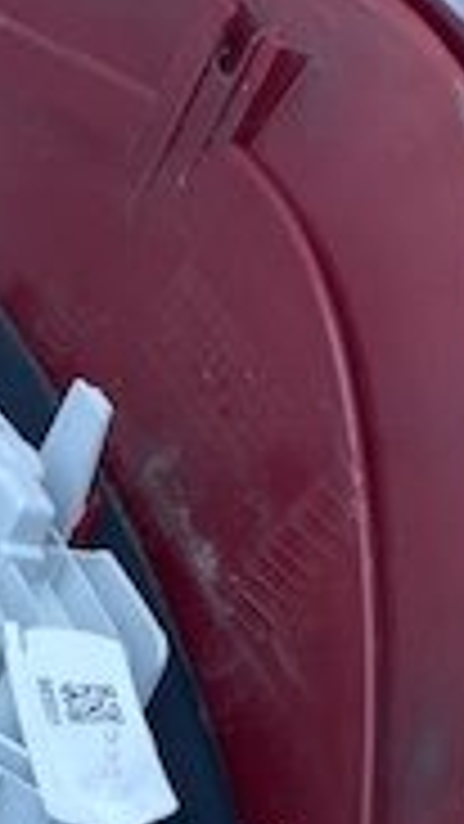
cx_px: 18
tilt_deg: -64.9
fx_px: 2164
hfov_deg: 12.1
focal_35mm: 99
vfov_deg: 19.5
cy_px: 1135
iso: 32
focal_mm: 4.25
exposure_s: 1/752
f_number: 1.8
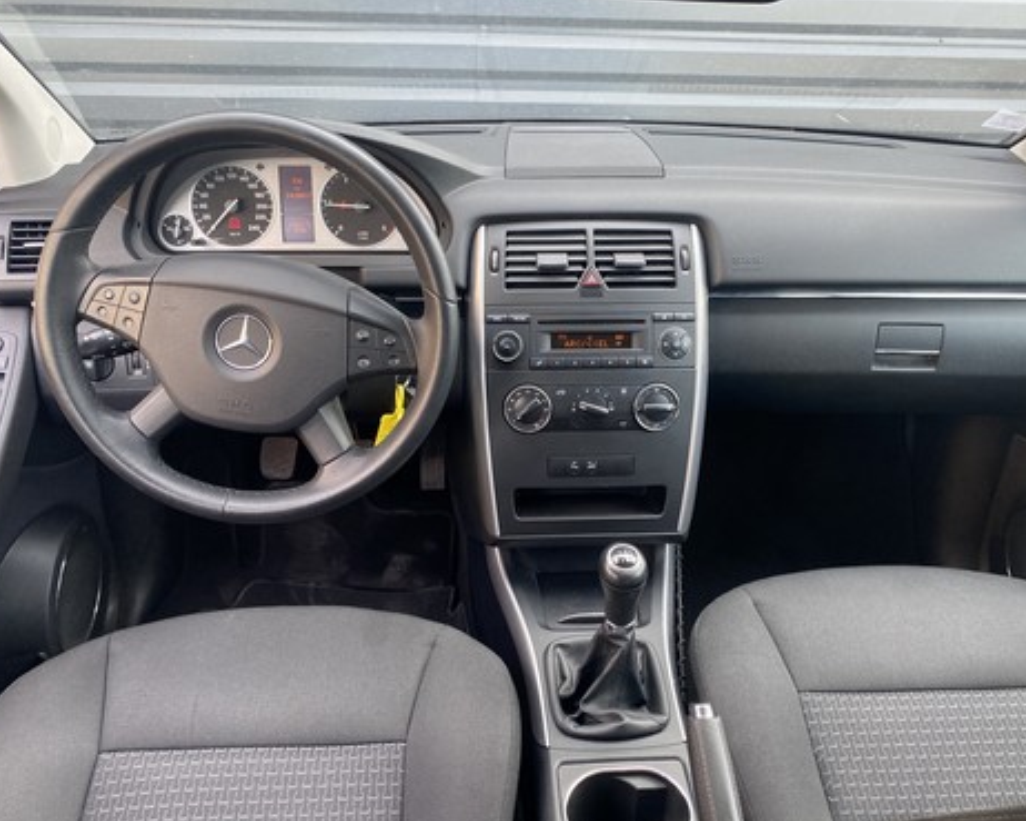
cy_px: 409
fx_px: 851
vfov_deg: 51.6
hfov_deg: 62.2
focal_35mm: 28
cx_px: 535
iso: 125
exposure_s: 1/121
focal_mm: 4.25
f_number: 1.8
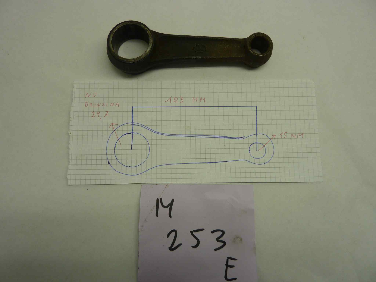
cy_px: 141
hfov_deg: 69.4
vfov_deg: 54.9
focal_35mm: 25
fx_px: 272
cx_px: 188
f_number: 3.3
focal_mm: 4.1
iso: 80
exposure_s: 1/50
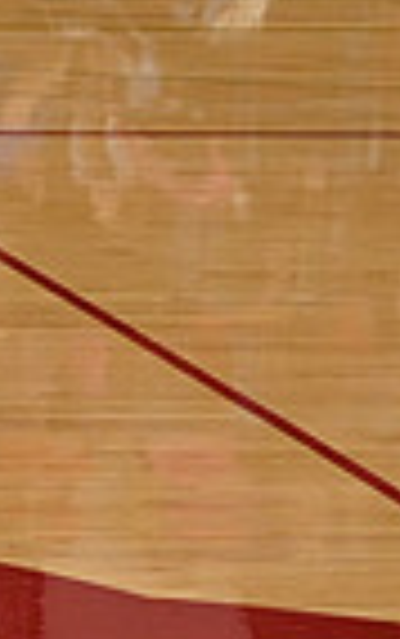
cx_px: -881
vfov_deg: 4.3
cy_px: 182
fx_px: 8460
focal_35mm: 486
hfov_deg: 2.7
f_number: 4
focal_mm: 78
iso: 3200
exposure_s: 1/400
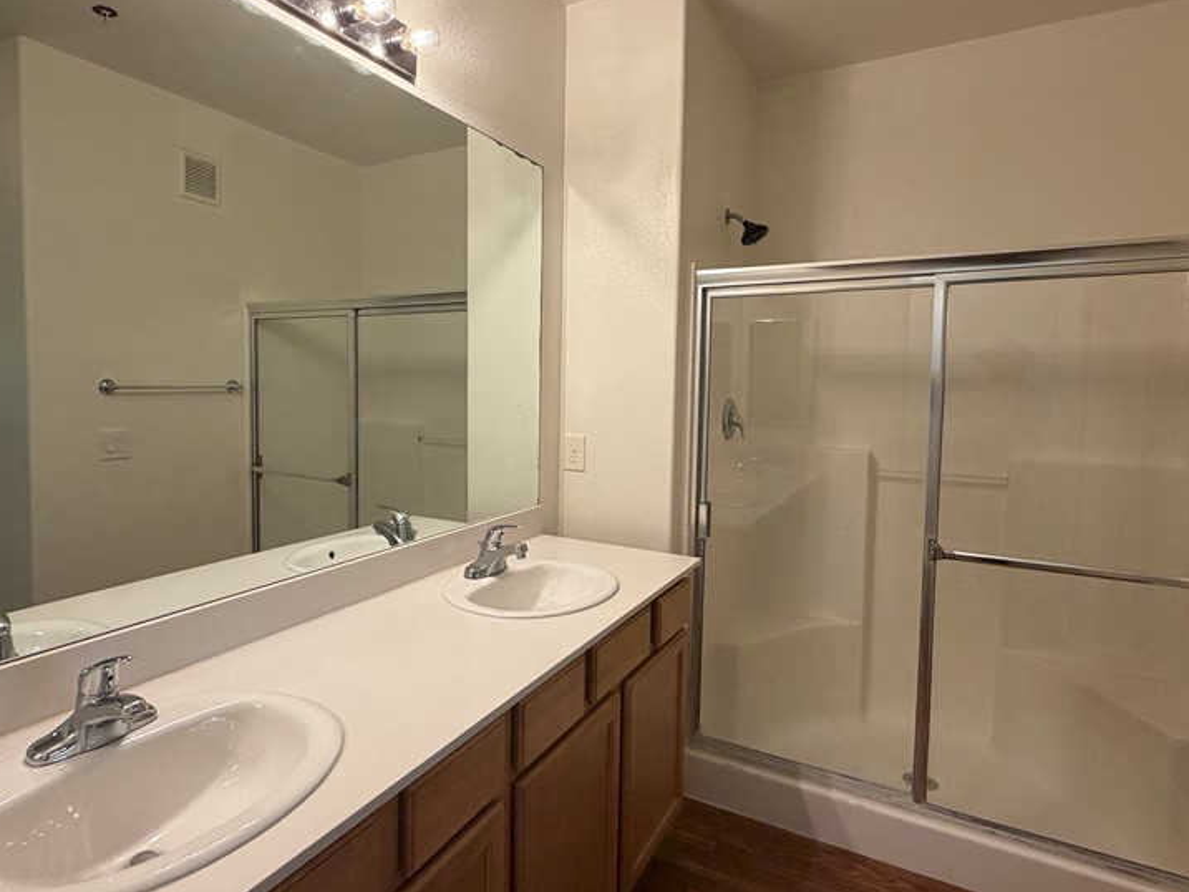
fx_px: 687
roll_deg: -0.8
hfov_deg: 81.5
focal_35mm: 20
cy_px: 418
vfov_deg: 65.9
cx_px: 531
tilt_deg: -3.1
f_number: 2.2
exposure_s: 1/120
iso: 200
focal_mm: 2.22
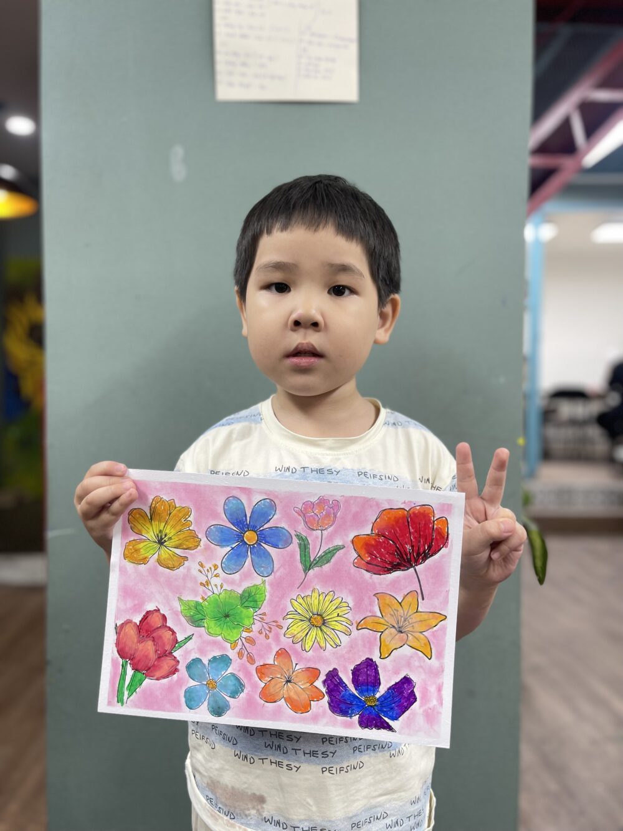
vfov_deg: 67.3
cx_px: 312
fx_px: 624
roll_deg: +0.5
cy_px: 416
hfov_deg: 53.1
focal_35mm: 26
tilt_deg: -2.6
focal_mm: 5.1
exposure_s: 1/100
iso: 80
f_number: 1.6
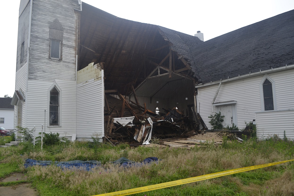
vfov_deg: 43.6
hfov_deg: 61.9
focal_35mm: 30
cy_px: 98
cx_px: 147
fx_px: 245
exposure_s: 1/125
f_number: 5.6
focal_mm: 20
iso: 400
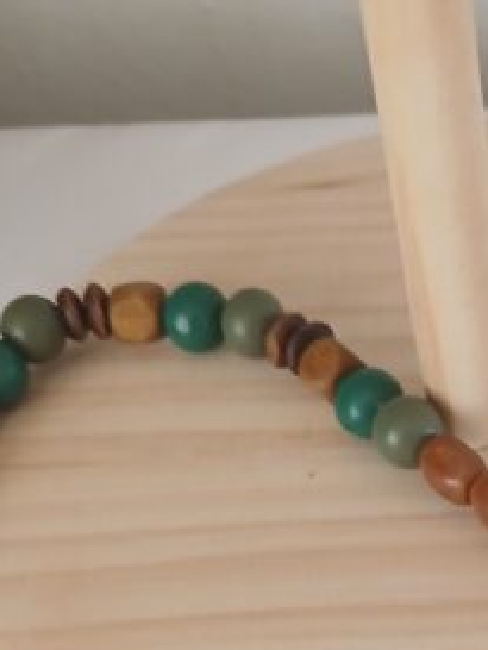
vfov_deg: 22.6
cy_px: 798
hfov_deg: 17.9
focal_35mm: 79
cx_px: 559
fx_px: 1484
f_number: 1.8
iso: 320
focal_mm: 3.98
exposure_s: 1/33.3
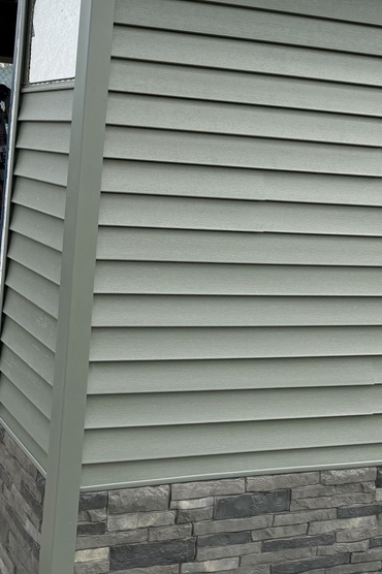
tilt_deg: +1.8
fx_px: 733
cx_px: -6
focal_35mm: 46
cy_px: 138
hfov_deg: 27.4
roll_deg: -4.4
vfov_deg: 41.4
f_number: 1.78
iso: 80
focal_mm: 6.76
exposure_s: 1/2299
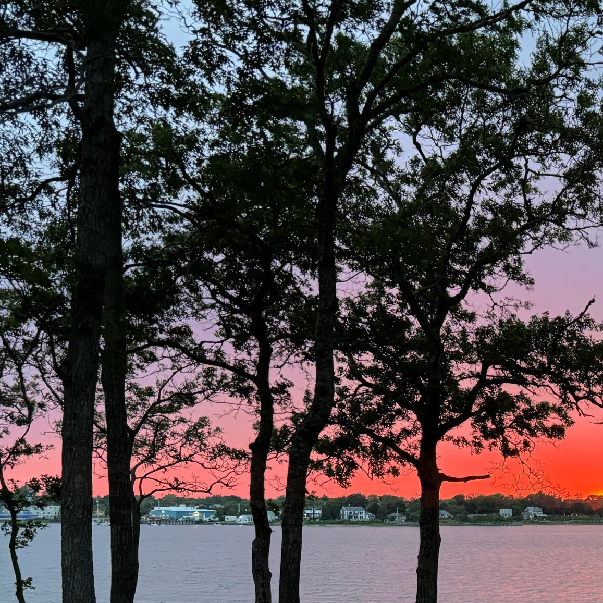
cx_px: 639
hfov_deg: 28.6
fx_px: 1084
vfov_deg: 29.7
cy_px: 549
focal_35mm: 55
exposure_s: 1/52
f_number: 1.78
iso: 800
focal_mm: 6.76
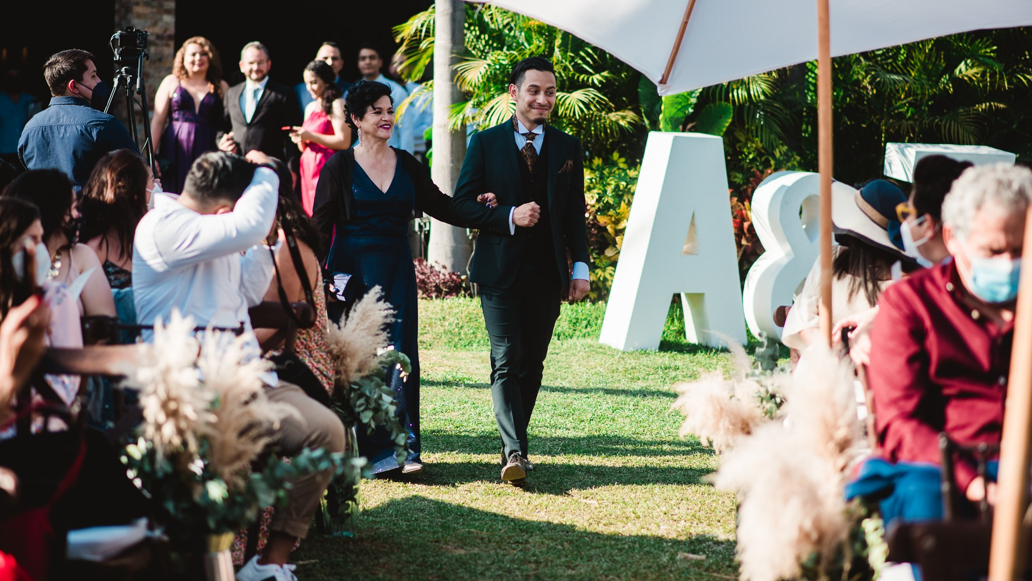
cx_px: 511
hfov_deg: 23.7
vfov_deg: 13.4
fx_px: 2463
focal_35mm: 90
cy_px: 245
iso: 80
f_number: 2.5
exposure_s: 1/1600
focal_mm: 85
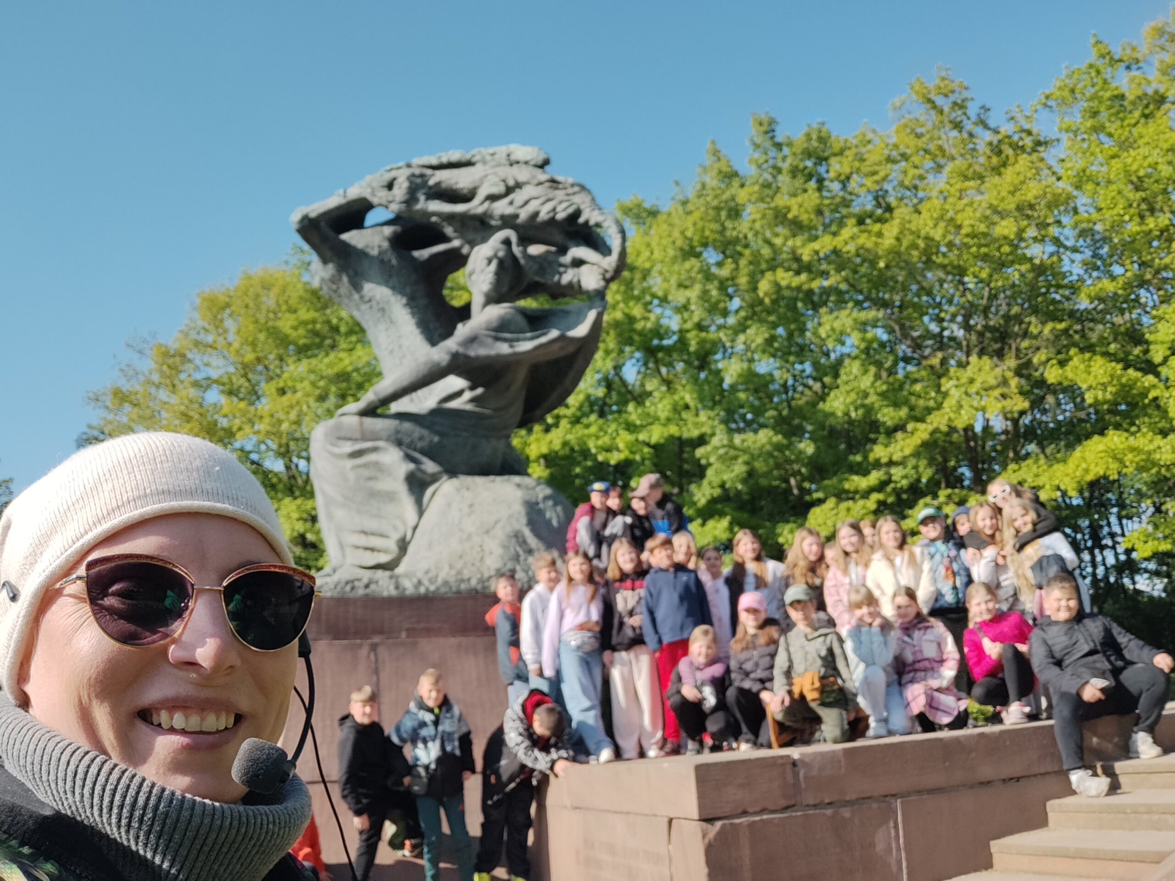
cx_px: 588
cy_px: 440
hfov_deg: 76.4
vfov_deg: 61.1
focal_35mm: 22
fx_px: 747
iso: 100
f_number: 2
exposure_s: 1/1750
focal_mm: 3.74
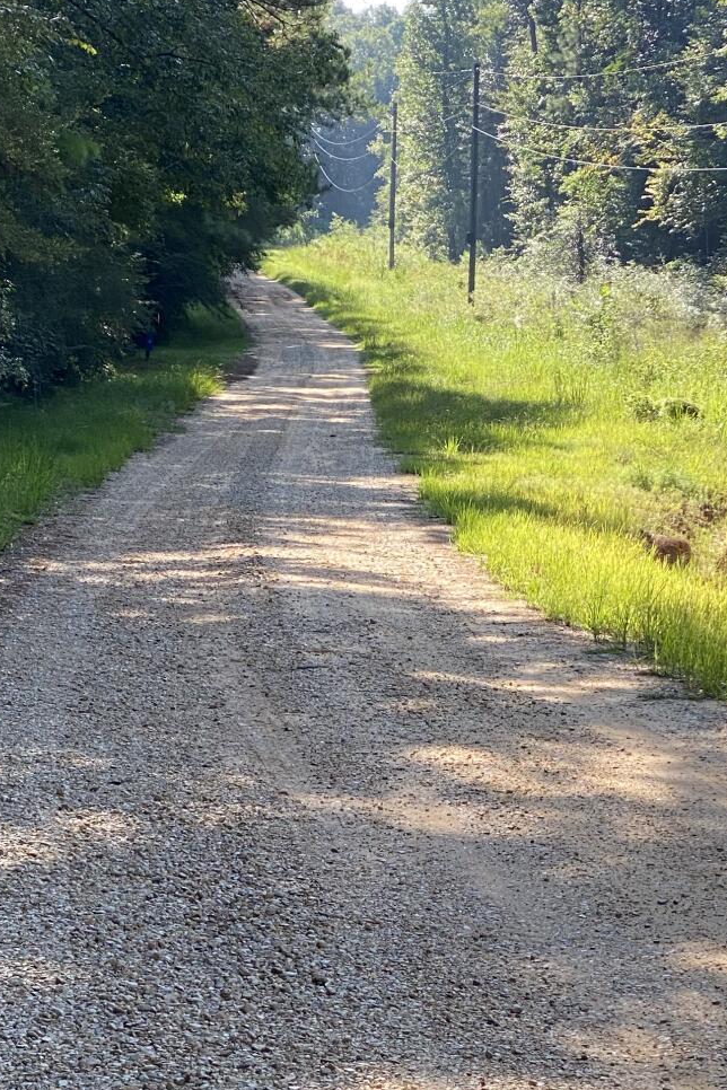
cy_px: 698
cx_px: 380
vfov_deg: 18.2
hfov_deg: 12.2
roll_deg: -1.9
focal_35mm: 112
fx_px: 3392
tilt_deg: -9.4
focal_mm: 6
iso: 20
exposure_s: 1/378
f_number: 2
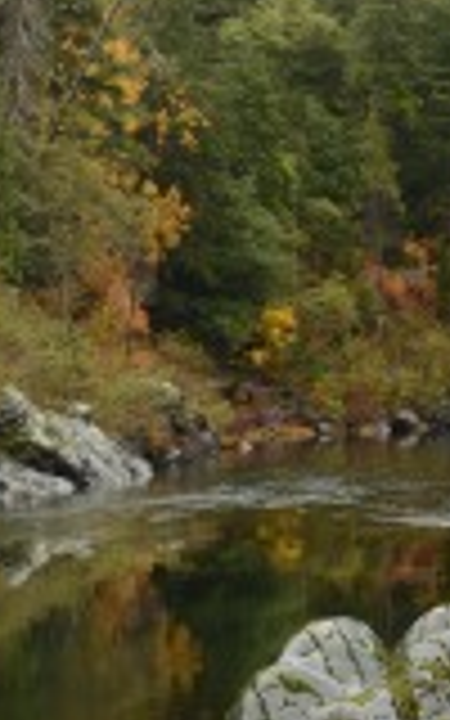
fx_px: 3041
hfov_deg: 8.4
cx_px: 94
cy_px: 284
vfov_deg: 13.5
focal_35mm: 155
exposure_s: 1/2
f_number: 22
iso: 100
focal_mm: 45
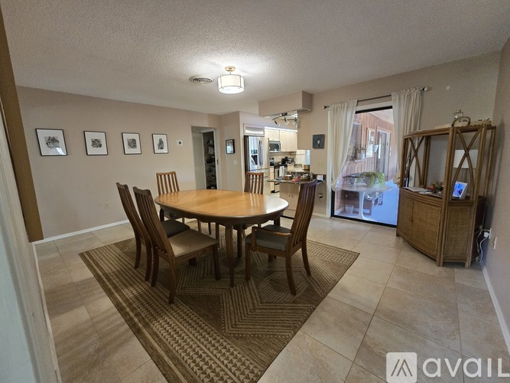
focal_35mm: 13
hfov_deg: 106.2
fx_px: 191
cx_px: 255
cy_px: 192
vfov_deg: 89.9
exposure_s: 1/60
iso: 640
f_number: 2.2
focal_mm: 2.2
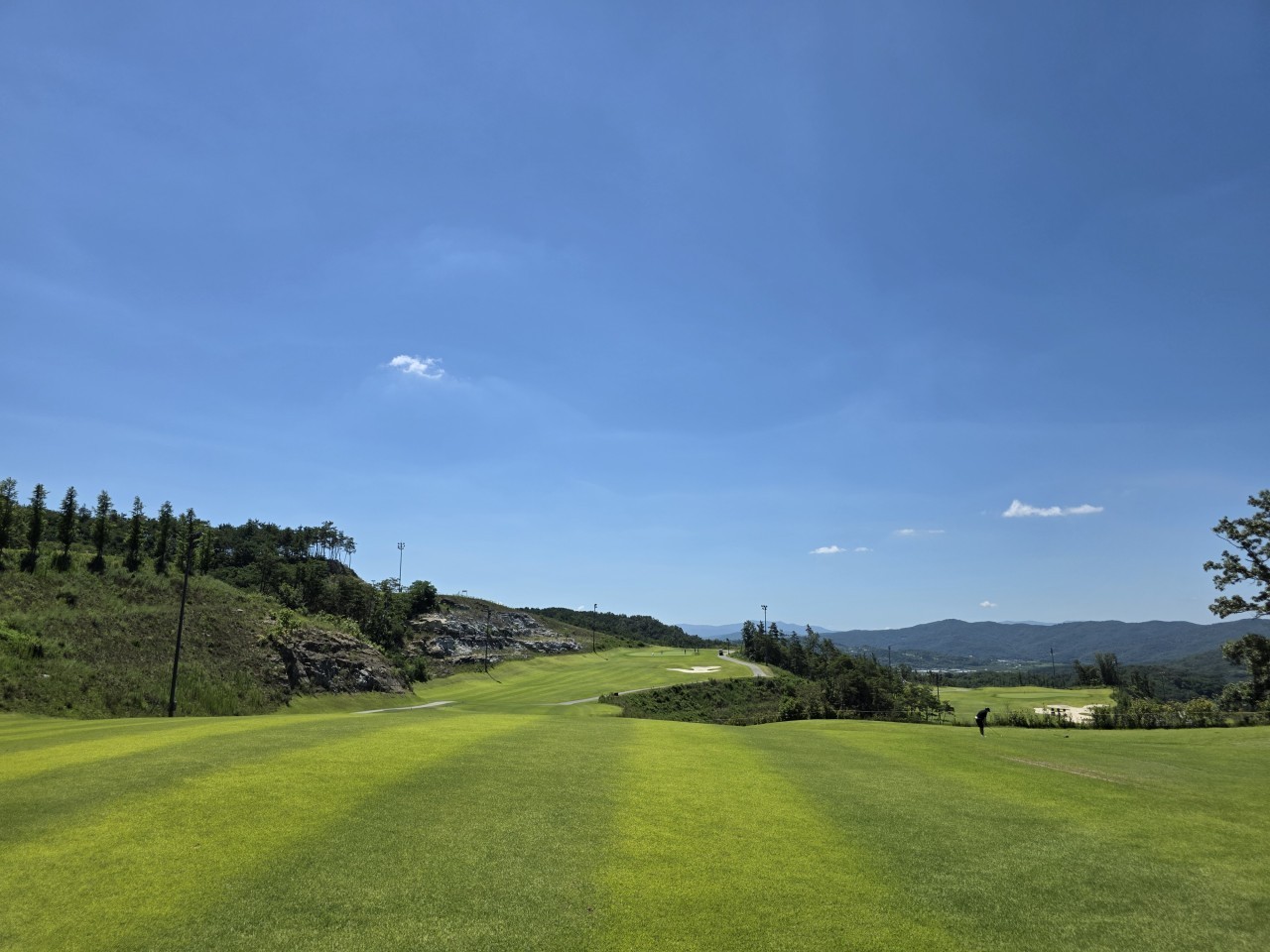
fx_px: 844
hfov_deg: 73.9
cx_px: 635
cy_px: 476
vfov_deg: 58.9
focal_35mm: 23
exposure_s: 1/7944
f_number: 1.7
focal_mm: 6.3
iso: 64
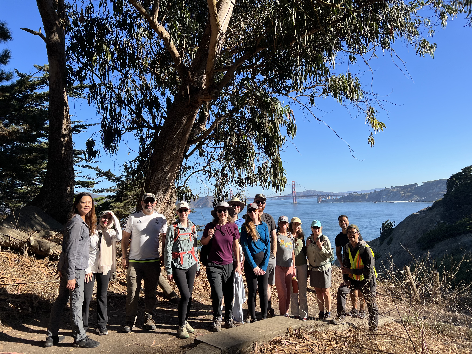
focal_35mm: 26
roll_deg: +3.7
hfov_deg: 67.3
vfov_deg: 53.1
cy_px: 177
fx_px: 355
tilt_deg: +3.6
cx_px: 236
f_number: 1.5
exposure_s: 1/2571
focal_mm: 5.7
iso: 50
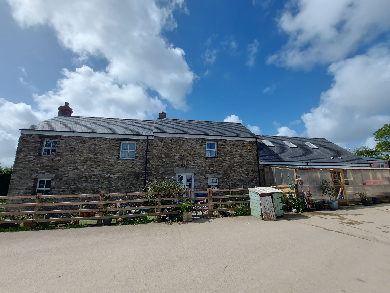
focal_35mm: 13
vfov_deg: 89.9
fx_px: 146
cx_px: 195
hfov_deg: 106.2
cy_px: 146
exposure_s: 1/2566
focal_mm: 1.74
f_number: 2.2
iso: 64
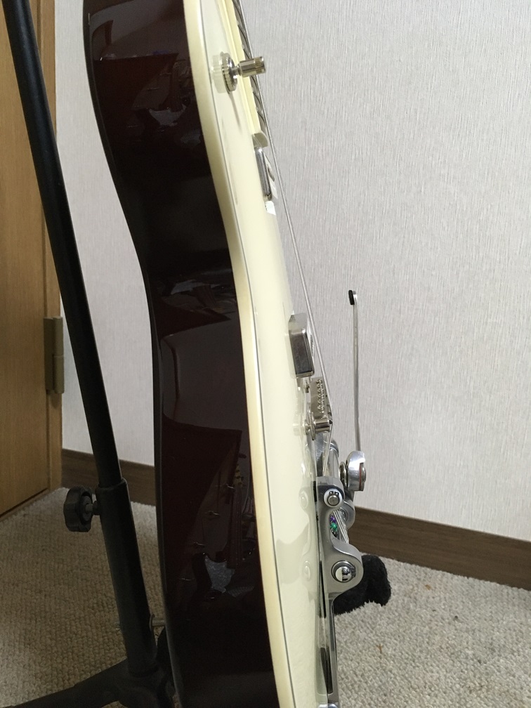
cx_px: 266
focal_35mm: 29
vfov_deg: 61.7
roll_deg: -3.3
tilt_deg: -12.5
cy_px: 354
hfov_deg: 48.2
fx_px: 593
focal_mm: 4.15
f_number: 2.2
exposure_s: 1/20
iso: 200
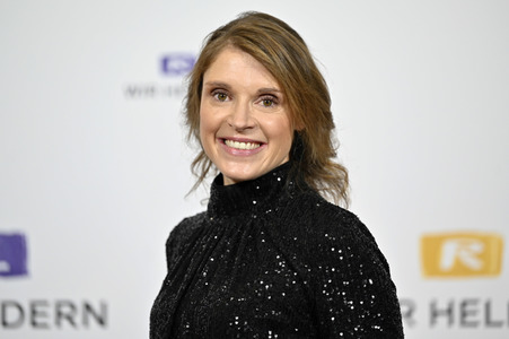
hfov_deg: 12.5
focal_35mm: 165
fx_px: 2331
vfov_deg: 8.3
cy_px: 170
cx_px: 254
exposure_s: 1/640
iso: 1000
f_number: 2.8
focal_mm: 165
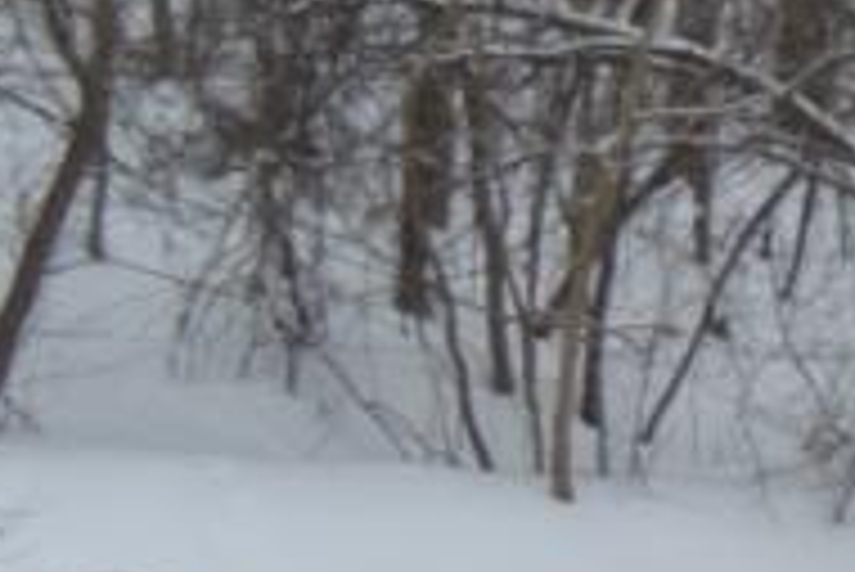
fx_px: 4231
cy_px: 1304
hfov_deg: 9.8
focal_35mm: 178
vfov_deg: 7.3
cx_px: 2200
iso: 100
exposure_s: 1/200
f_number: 5.6
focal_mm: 22
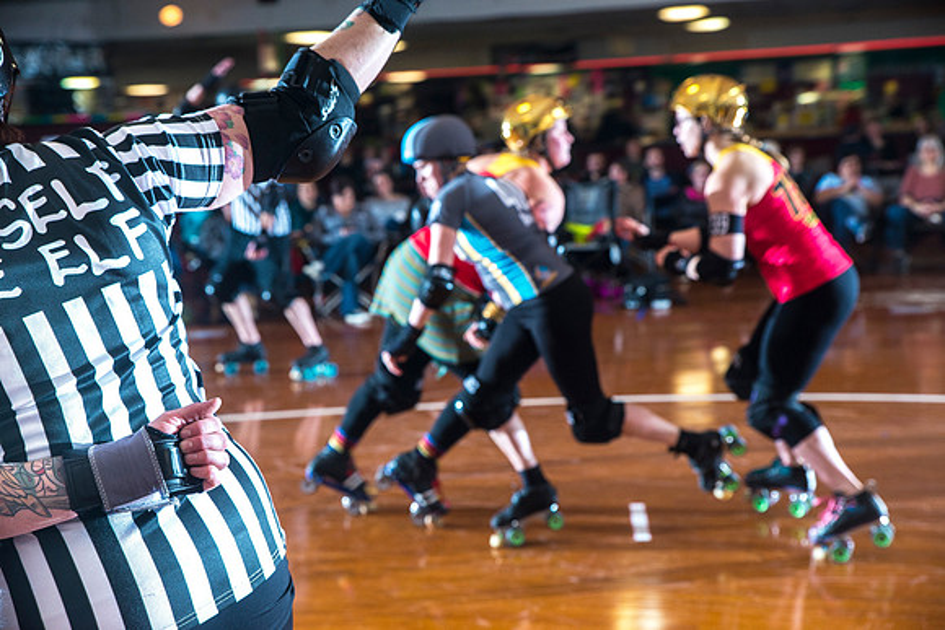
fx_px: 1470
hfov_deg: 35.6
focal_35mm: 56
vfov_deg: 24.2
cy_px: 315
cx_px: 472
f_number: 5.6
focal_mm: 56
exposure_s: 1/160
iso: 800
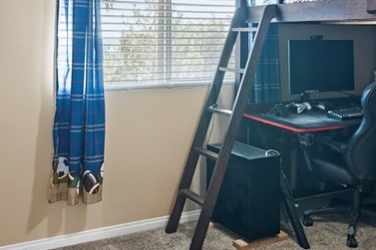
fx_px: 512
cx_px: 193
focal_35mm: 49
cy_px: 47
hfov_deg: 40.4
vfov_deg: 26.9
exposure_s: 1/5
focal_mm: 17
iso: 400
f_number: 8
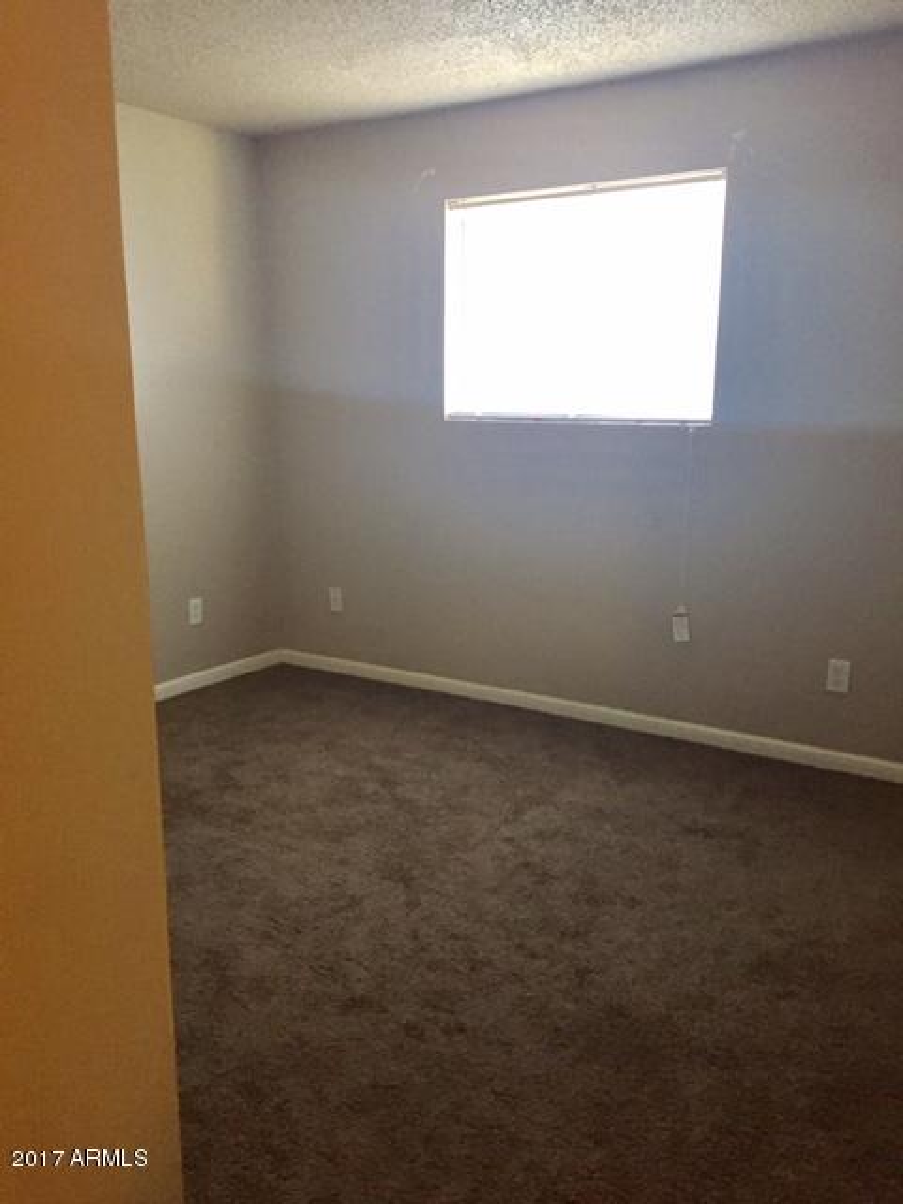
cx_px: 452
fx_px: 1009
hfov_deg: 48.2
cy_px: 602
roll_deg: +0.9
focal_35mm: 29
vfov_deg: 61.7
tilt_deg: -10.0
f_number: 2.2
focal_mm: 4.15
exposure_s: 1/30
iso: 250
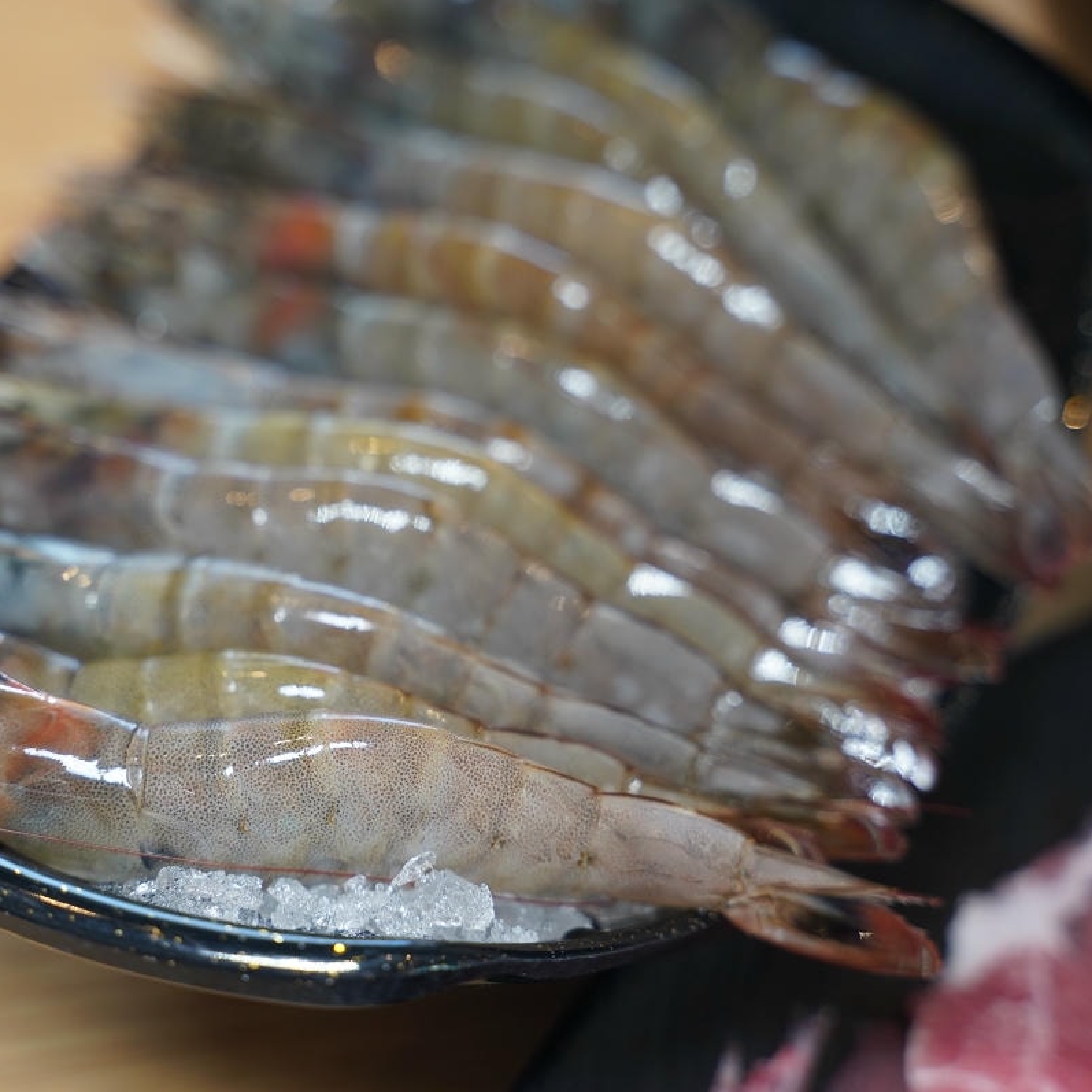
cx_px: 392
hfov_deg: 18.1
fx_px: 3426
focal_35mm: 96
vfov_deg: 18.1
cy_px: 545
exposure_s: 1/80
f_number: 4
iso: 640
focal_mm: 75
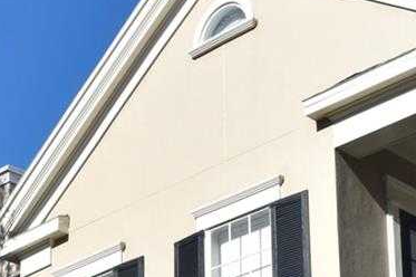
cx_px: 398
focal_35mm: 103
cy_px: 420
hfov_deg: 19.4
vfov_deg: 12.6
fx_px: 1189
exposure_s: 1/400
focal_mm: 16
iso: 200
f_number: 10
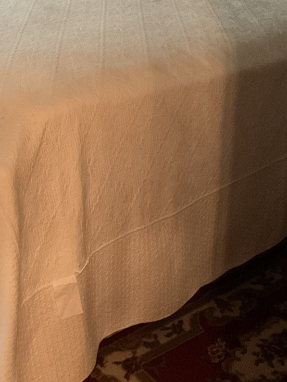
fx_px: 773
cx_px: 37
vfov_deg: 26.0
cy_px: -22
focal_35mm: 70
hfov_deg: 20.7
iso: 320
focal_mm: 3
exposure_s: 1/30
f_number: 1.8
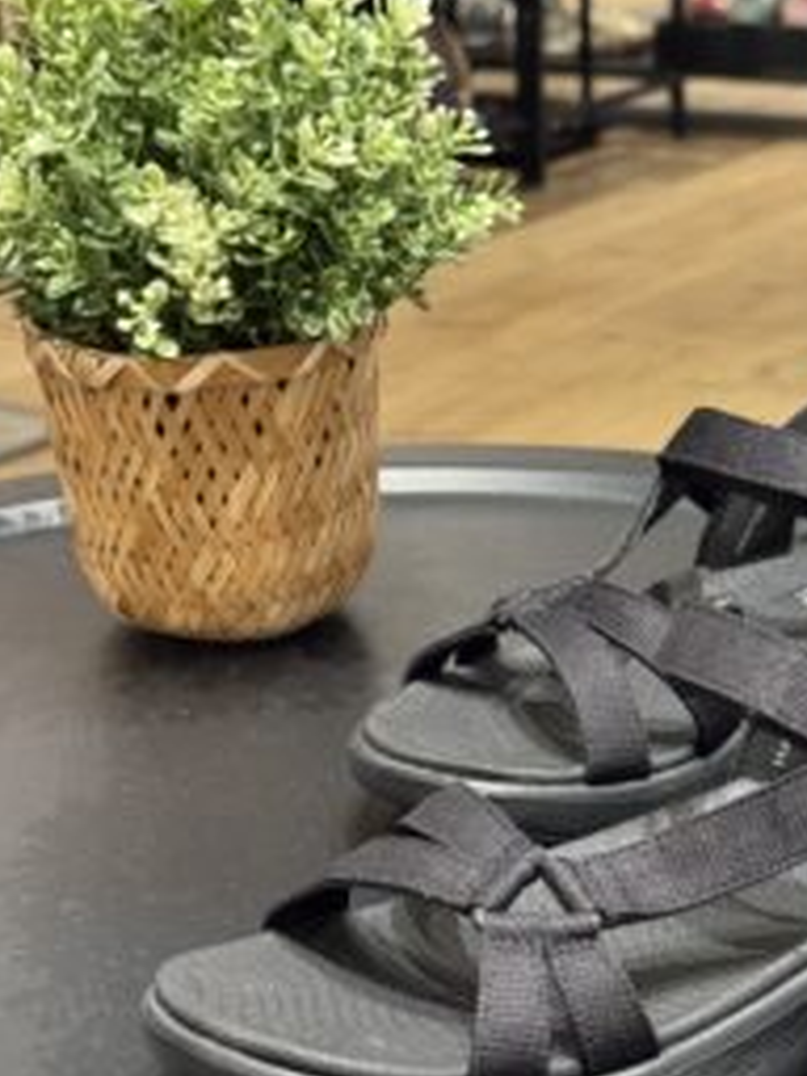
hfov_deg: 19.5
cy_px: 647
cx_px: 618
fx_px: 2331
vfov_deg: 25.9
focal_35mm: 75
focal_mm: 6.76
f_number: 1.78
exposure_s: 1/33
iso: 320
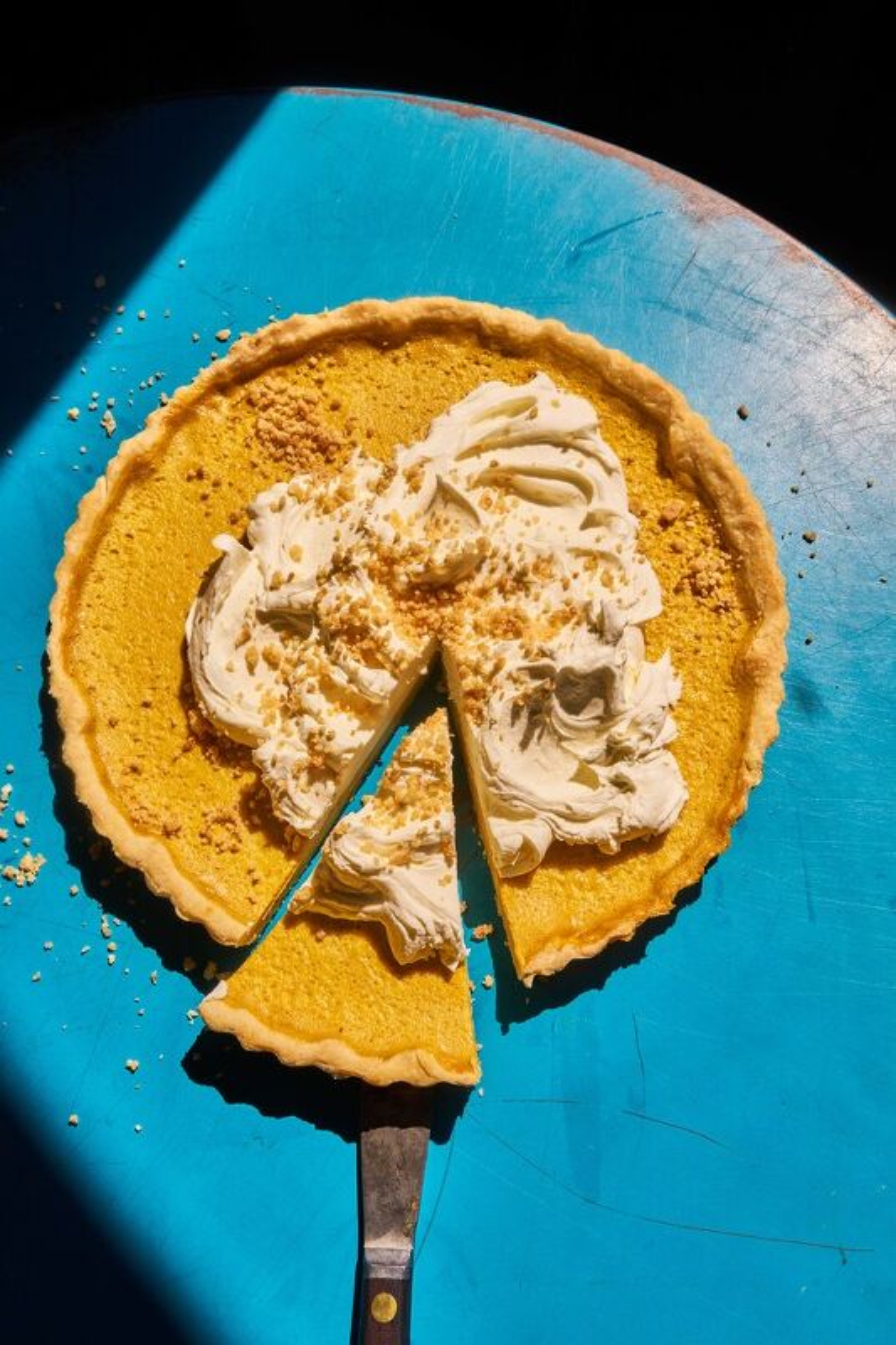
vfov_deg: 54.4
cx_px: 448
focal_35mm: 35
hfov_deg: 37.8
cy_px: 672
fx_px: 1307
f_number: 13
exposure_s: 1/320
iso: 400
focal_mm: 35
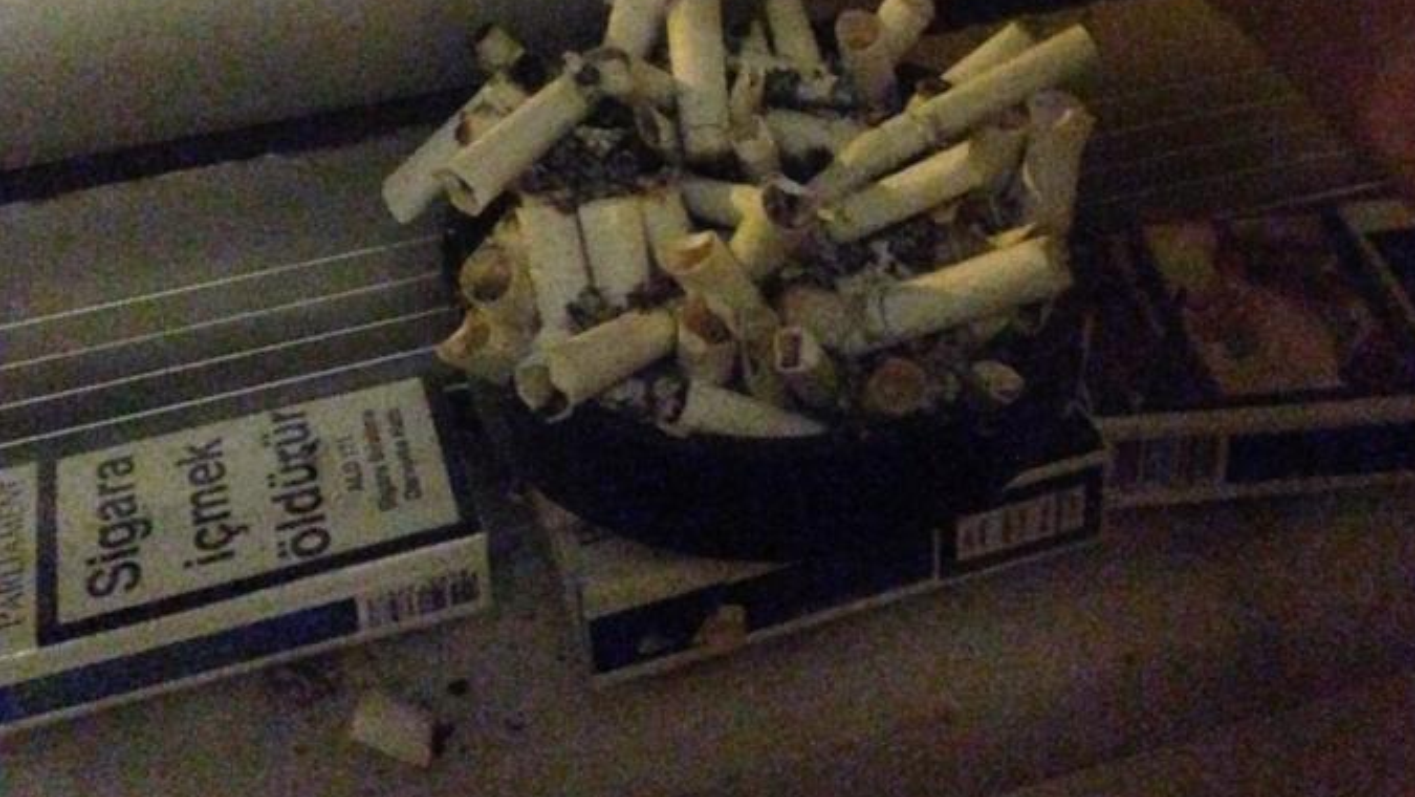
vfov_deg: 23.6
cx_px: 719
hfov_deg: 42.1
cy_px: 31
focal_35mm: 49
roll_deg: +2.7
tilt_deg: -25.5
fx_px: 1839
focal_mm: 4.12
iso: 3200
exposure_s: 1/15
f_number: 2.4
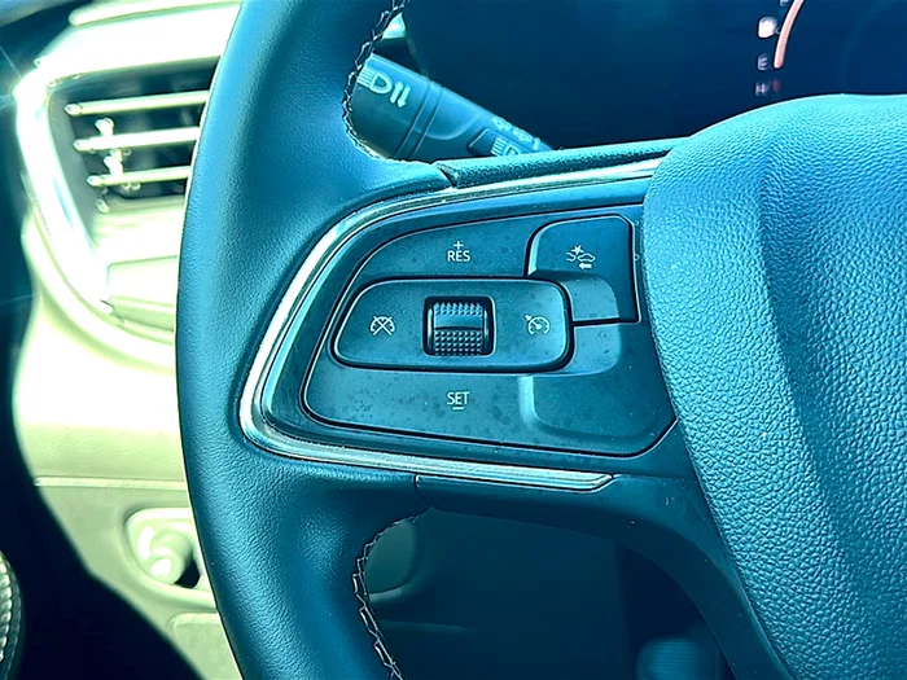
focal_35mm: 40
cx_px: 454
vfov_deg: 36.0
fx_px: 1048
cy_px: 340
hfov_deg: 46.8
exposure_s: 1/72
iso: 50
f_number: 1.78
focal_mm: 6.86
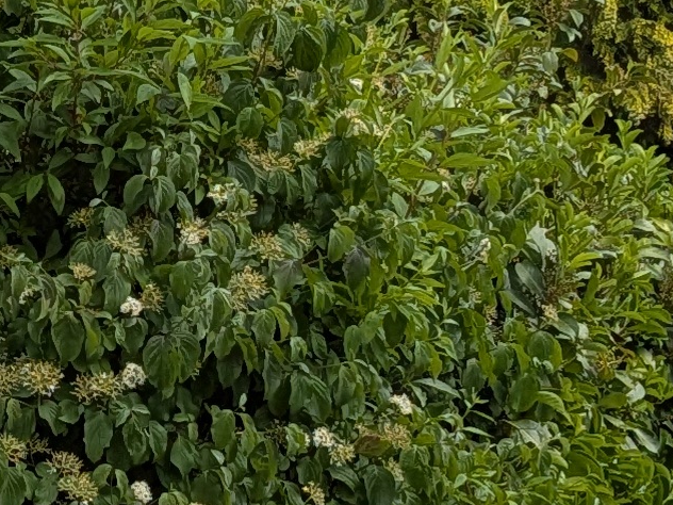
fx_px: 2955
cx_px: -276
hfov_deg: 12.5
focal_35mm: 152
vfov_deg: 9.8
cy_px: 234
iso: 28
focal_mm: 4.53
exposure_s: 1/1200
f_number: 1.7
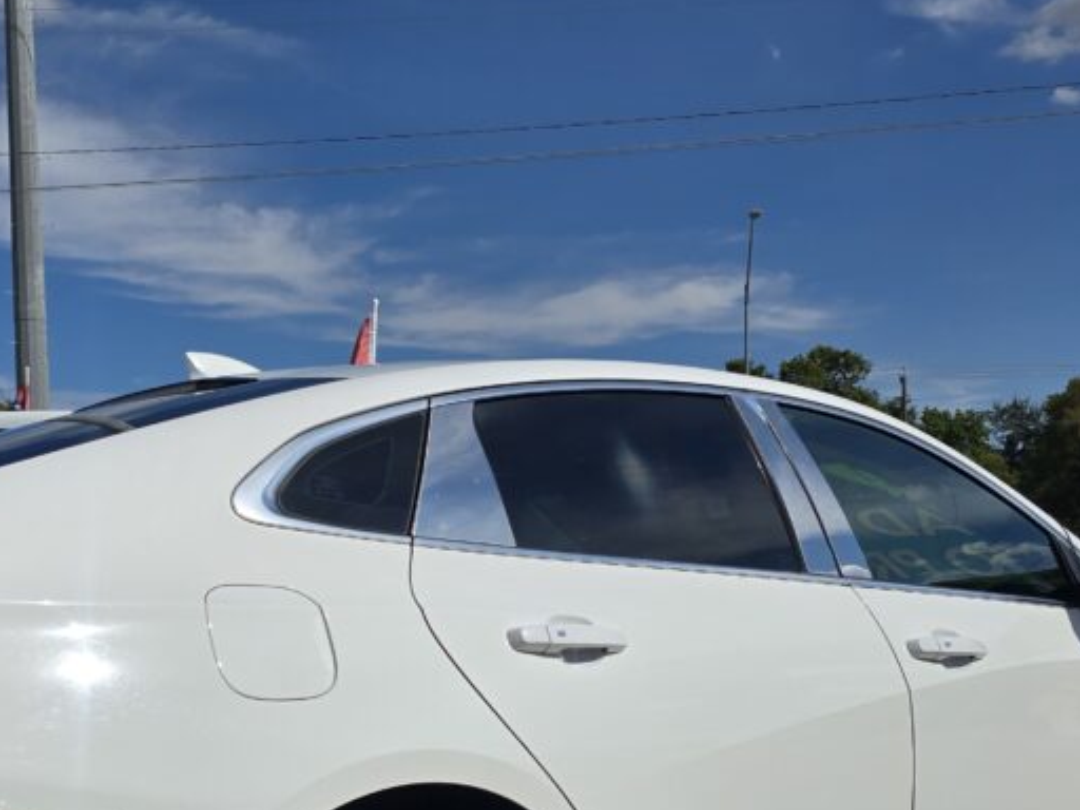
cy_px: 589
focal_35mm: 46
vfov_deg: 31.1
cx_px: 314
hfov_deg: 40.4
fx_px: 1435
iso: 12
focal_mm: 6.3
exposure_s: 1/2271
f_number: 1.7
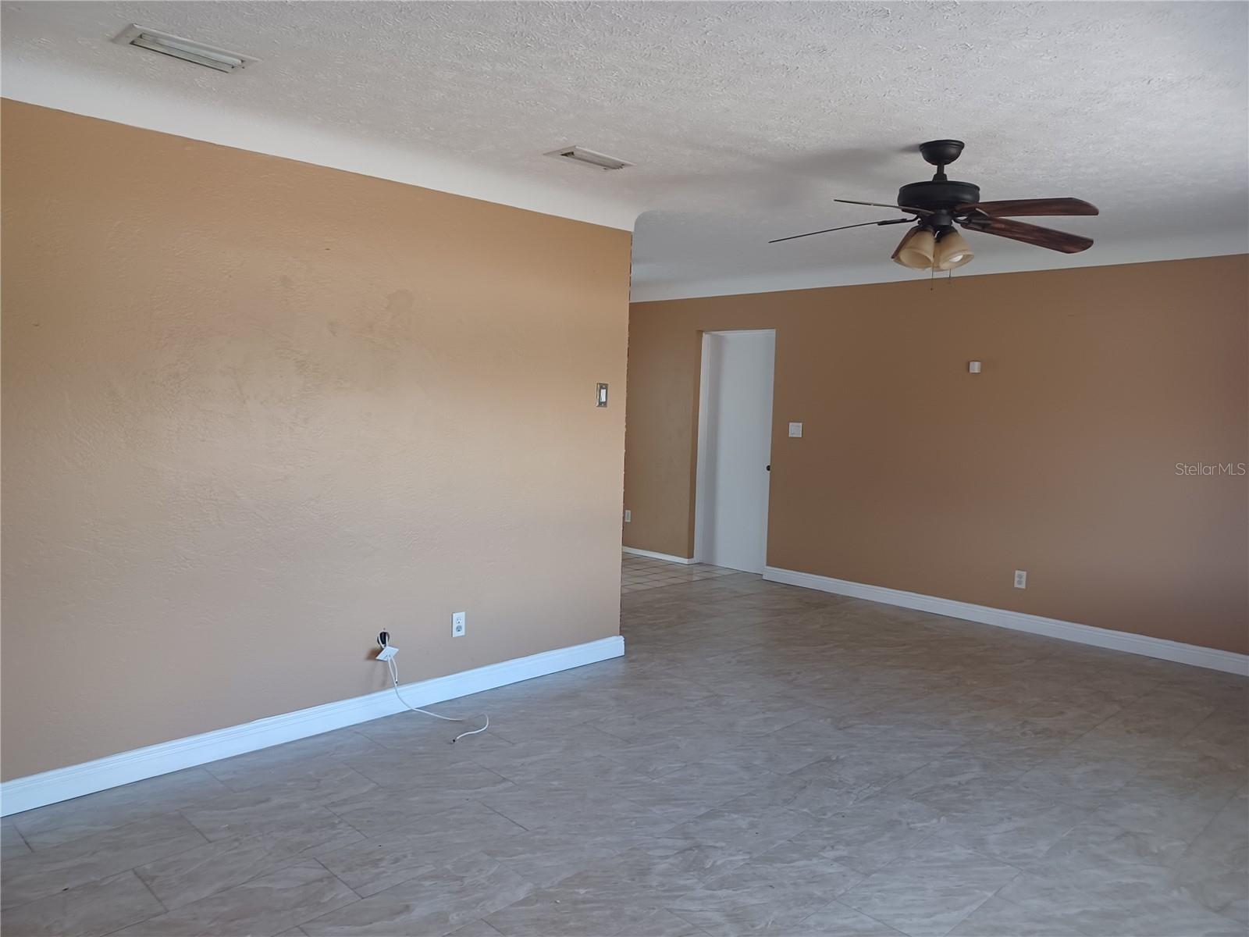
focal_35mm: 25
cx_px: 624
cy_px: 468
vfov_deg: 54.9
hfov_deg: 69.4
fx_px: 902
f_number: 1.8
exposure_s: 1/50
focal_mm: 4.6
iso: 250
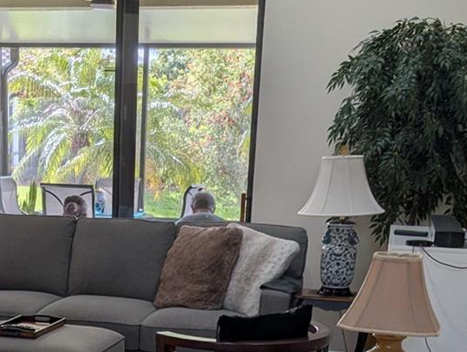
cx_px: 110
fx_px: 959
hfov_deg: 27.0
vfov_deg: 19.4
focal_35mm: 71
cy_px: 440
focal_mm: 6.9
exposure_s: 1/305
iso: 26
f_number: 1.68
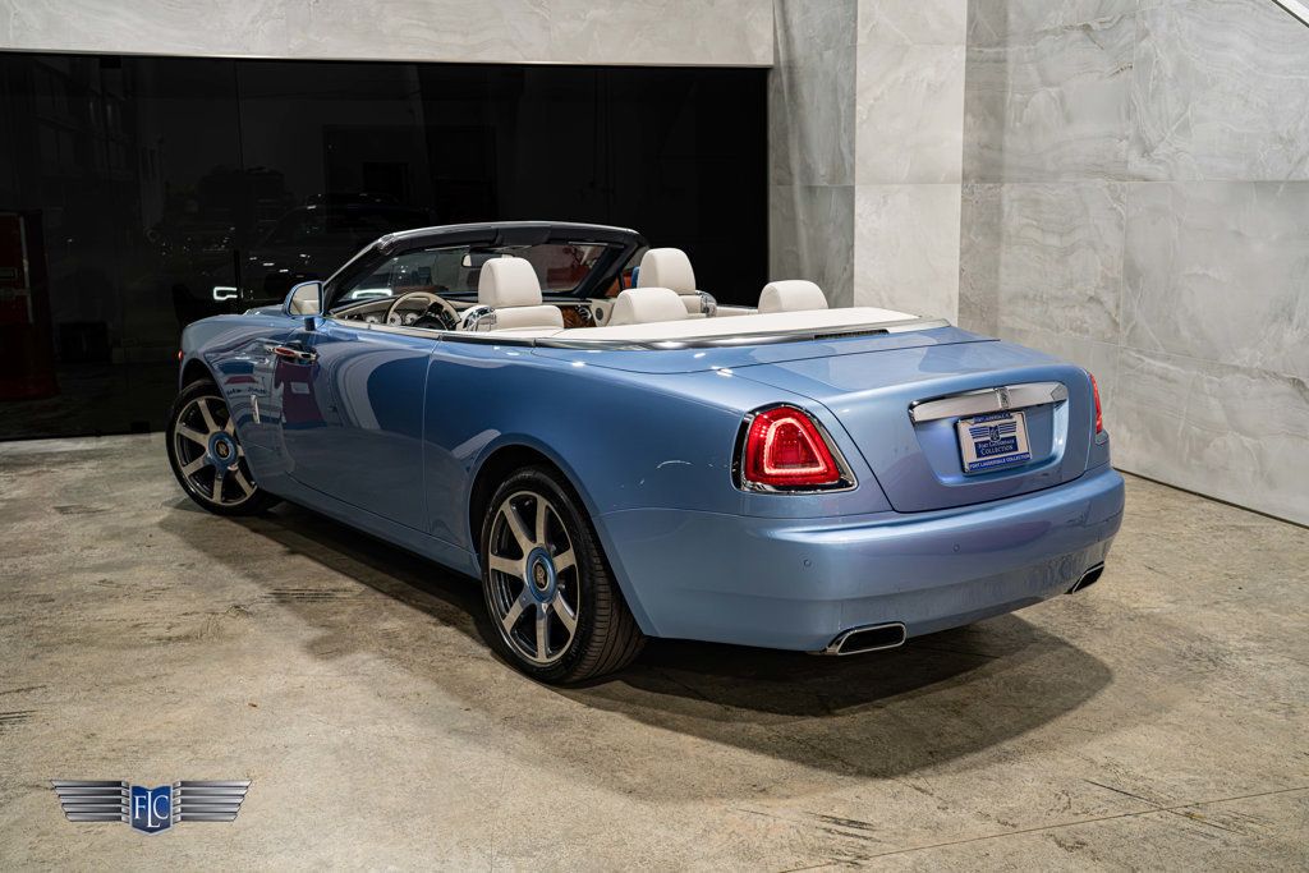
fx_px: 1335
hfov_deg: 52.2
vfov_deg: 36.2
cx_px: 654
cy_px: 428
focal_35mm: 37
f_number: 5
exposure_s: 1/50
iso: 1600
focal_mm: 36
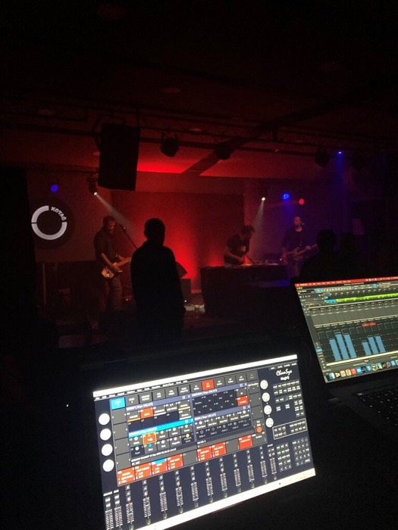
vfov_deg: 63.4
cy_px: 265
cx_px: 199
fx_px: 429
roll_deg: +1.3
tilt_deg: -1.8
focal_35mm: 28
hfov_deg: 49.7
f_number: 1.8
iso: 640
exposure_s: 1/17
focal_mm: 3.99
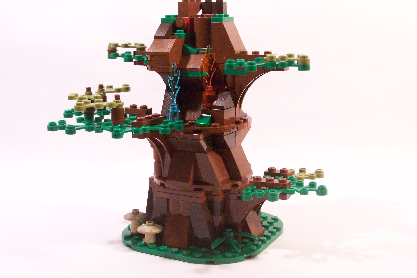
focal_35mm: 54
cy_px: 122
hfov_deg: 36.9
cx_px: 208
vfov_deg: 25.0
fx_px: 625
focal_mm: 8.5
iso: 400
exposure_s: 1/30
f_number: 4
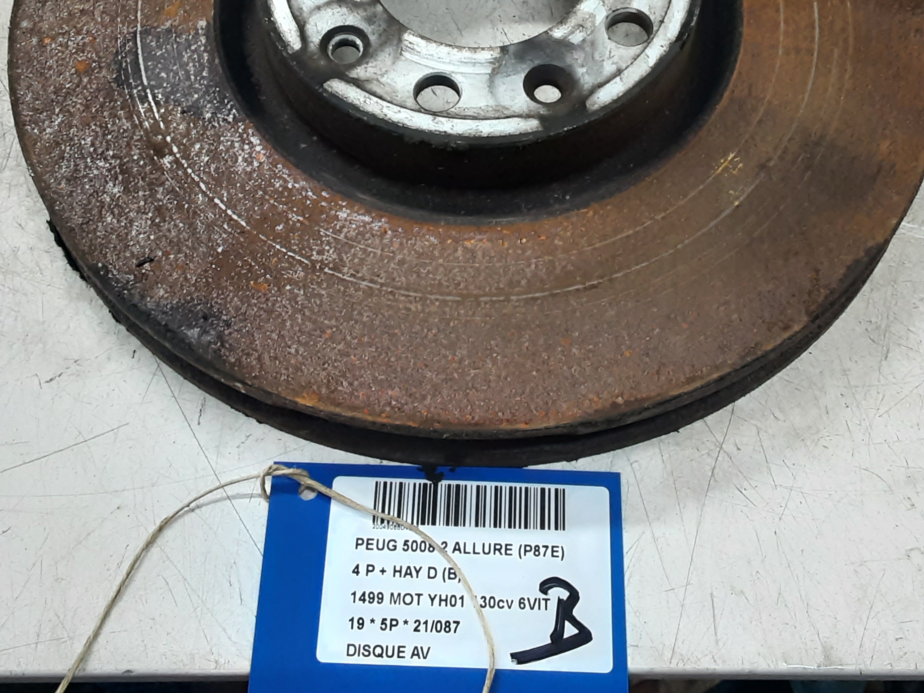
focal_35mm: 48
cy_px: 169
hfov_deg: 39.7
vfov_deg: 29.8
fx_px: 1281
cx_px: 453
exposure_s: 1/50
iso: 100
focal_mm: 2.91
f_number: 1.9
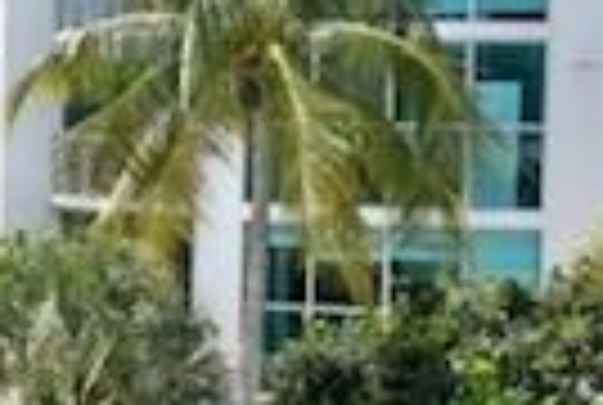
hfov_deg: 13.9
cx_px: -130
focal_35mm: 143
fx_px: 2401
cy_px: 290
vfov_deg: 9.6
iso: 400
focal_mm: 20
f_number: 6.3
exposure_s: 1/1600
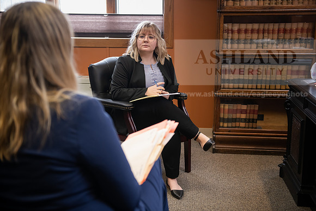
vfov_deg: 28.1
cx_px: 158
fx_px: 421
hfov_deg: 41.1
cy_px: 106
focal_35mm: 48
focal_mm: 48
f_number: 3.2
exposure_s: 1/125
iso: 1000
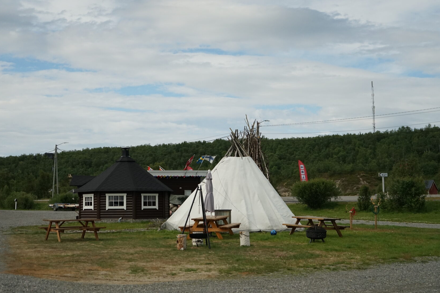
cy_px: 122
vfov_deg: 26.0
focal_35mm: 52
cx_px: 223
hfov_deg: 38.2
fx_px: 636
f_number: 5
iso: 1250
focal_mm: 42
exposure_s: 1/5000
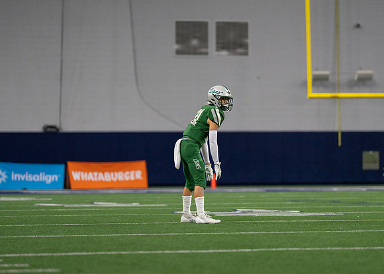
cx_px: 192
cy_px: 137
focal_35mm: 210
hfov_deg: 9.6
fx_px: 2285
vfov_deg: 6.9
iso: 2000
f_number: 2.8
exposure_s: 1/1000
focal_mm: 200
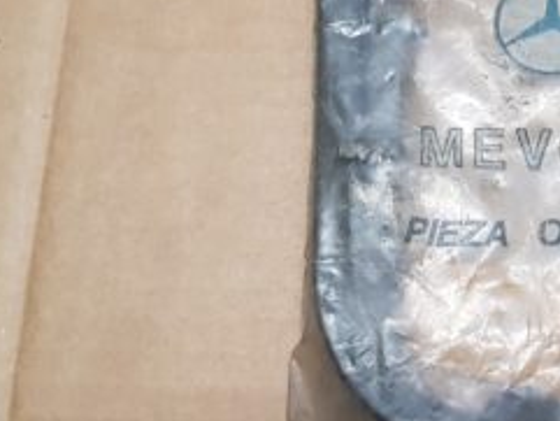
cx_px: 474
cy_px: 117
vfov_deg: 26.8
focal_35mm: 54
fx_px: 874
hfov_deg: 34.1
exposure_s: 1/50
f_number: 1.7
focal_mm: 4.2
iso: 200
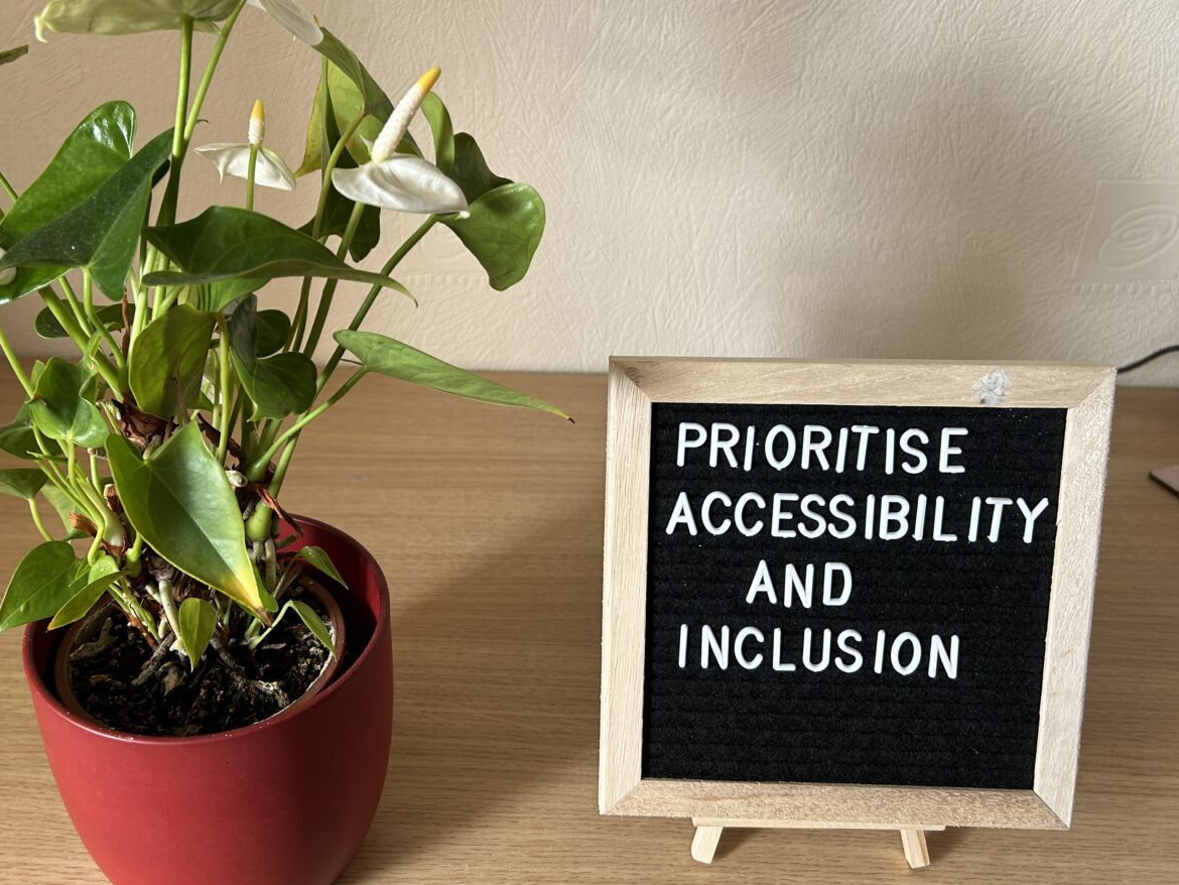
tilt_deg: -28.7
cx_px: 498
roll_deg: +0.2
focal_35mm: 32
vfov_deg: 44.1
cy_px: 400
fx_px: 1090
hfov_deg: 56.5
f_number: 1.5
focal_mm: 5.7
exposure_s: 1/121
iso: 100
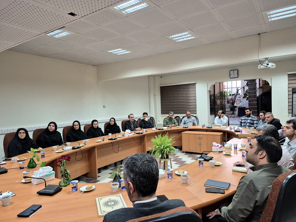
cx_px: 148
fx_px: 197
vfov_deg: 58.9
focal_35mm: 23
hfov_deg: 73.9
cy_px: 111
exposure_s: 1/100
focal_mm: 5.4
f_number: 1.8
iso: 125
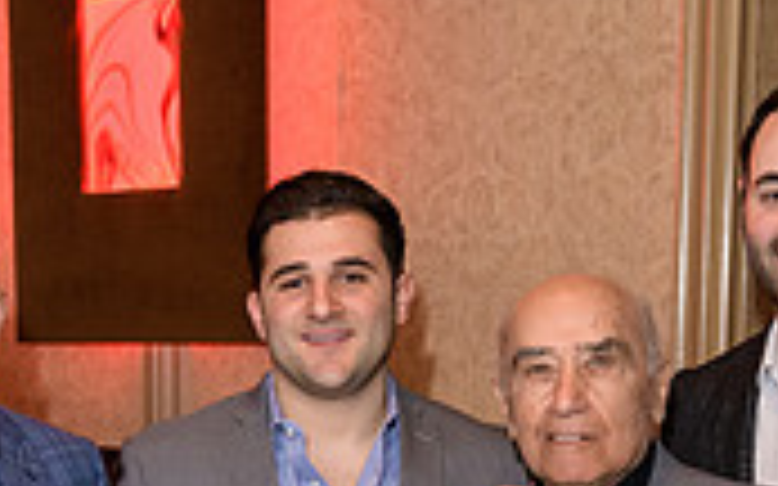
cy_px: 637
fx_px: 2098
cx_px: 238
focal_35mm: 99
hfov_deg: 20.9
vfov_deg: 12.8
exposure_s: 1/125
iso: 1600
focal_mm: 29
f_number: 3.2
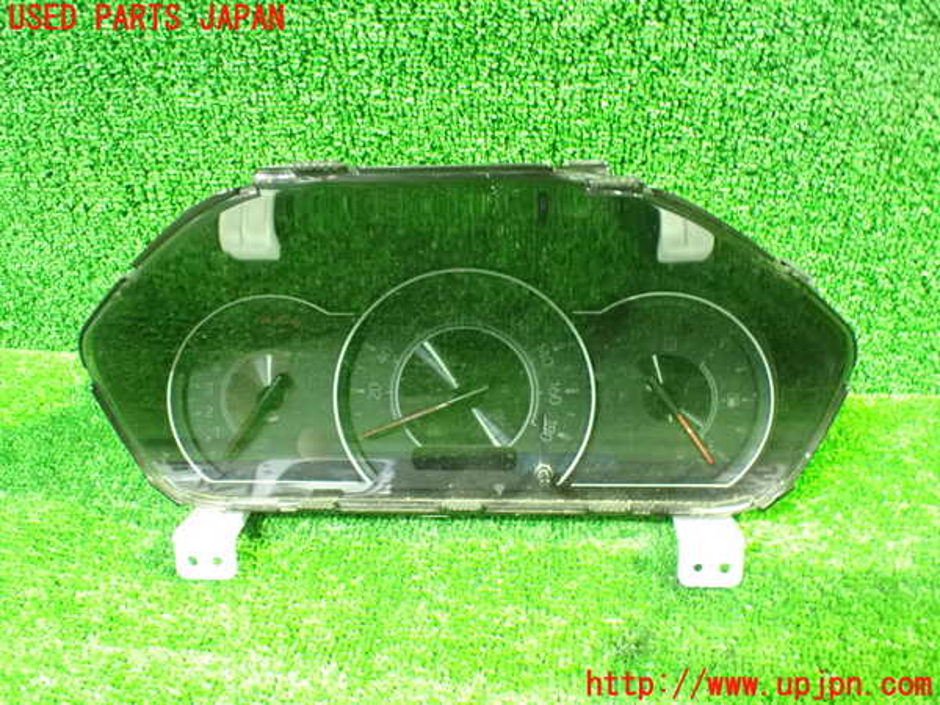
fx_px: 815
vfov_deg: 46.8
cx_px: 470
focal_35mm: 30
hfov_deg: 60.0
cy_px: 352
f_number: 2.3
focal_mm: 5.4
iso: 1600
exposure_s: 1/15
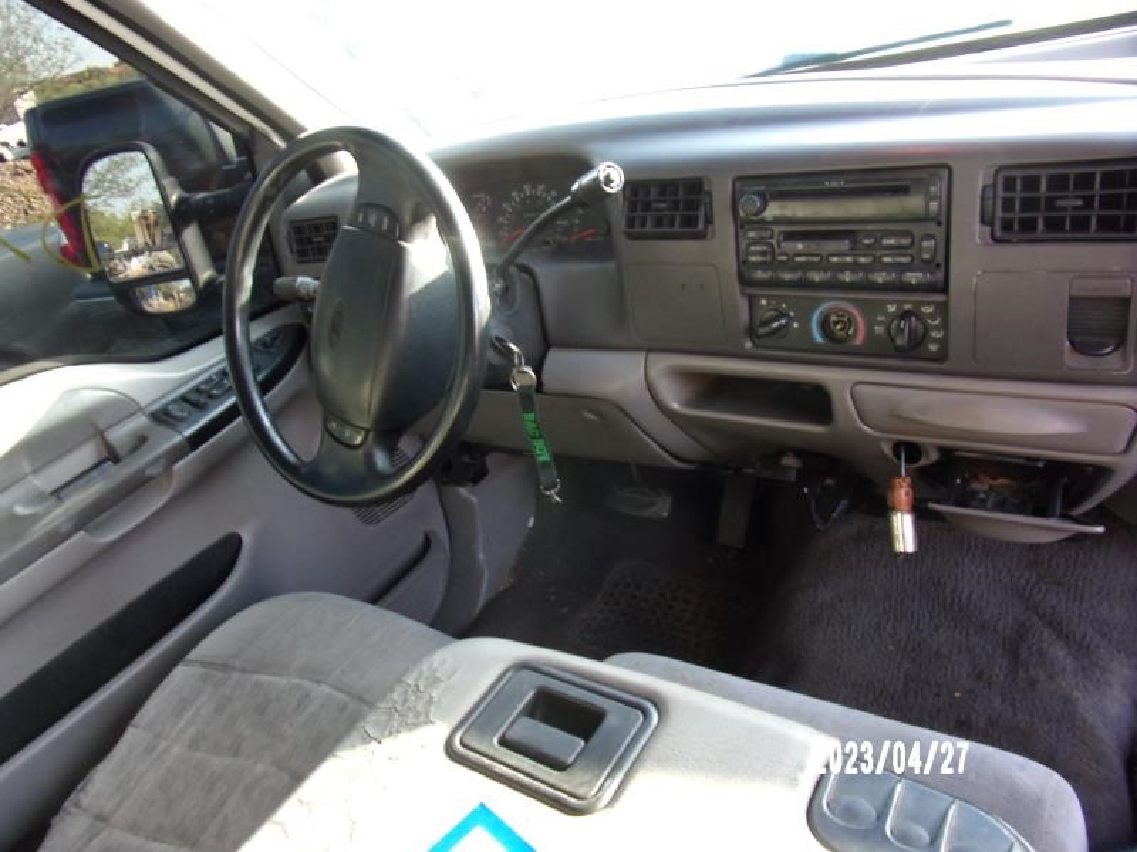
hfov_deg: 71.6
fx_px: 788
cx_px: 568
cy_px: 426
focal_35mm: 24
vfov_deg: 56.8
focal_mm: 4.3
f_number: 3.3
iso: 139
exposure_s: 1/34
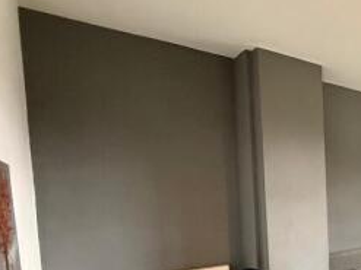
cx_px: 408
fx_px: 344
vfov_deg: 41.0
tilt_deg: -3.2
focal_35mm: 33
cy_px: 218
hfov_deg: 42.0
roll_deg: +1.3
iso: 400
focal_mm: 2.22
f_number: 2.2
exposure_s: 1/60
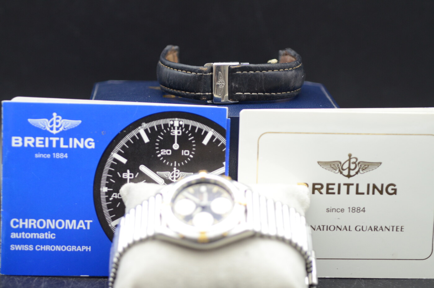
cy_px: 144
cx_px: 217
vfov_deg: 15.1
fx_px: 1083
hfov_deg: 22.7
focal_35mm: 90
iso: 800
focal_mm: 60
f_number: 3.2
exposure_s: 1/160
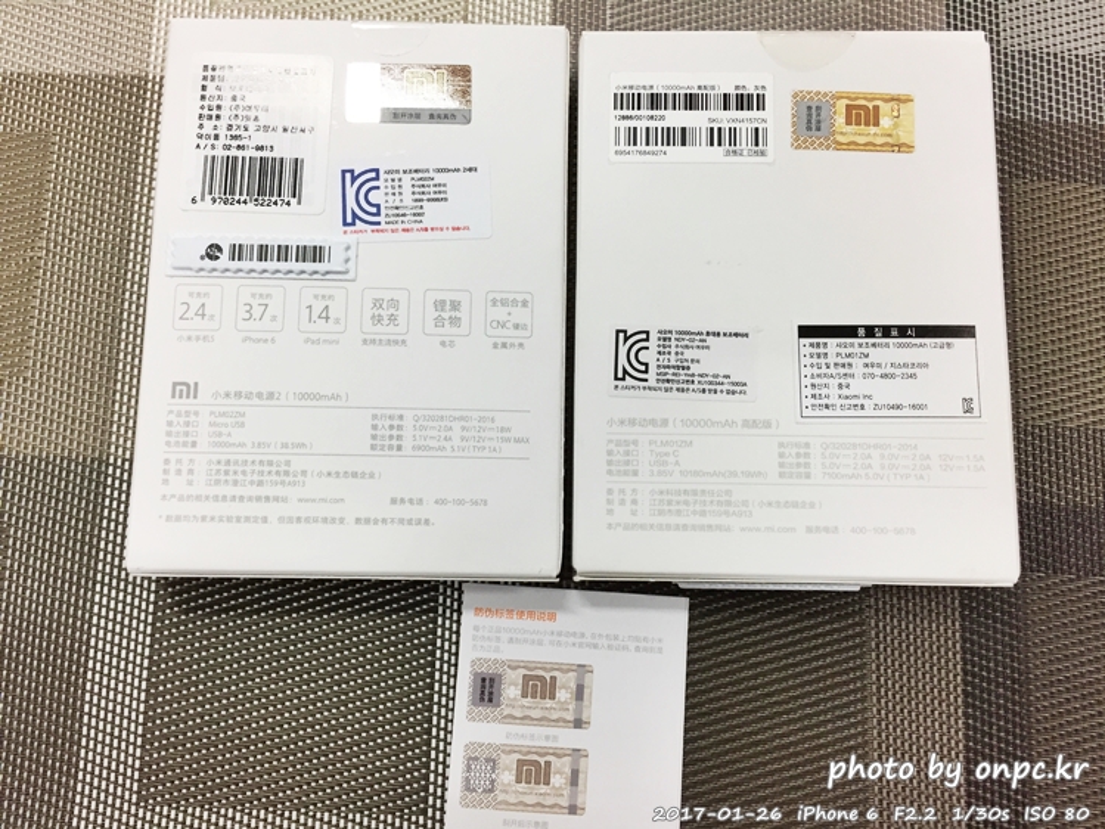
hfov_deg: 61.7
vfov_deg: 48.2
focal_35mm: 29
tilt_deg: -82.6
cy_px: 414
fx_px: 926
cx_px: 552
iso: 80
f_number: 2.2
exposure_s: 1/30
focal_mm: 4.15
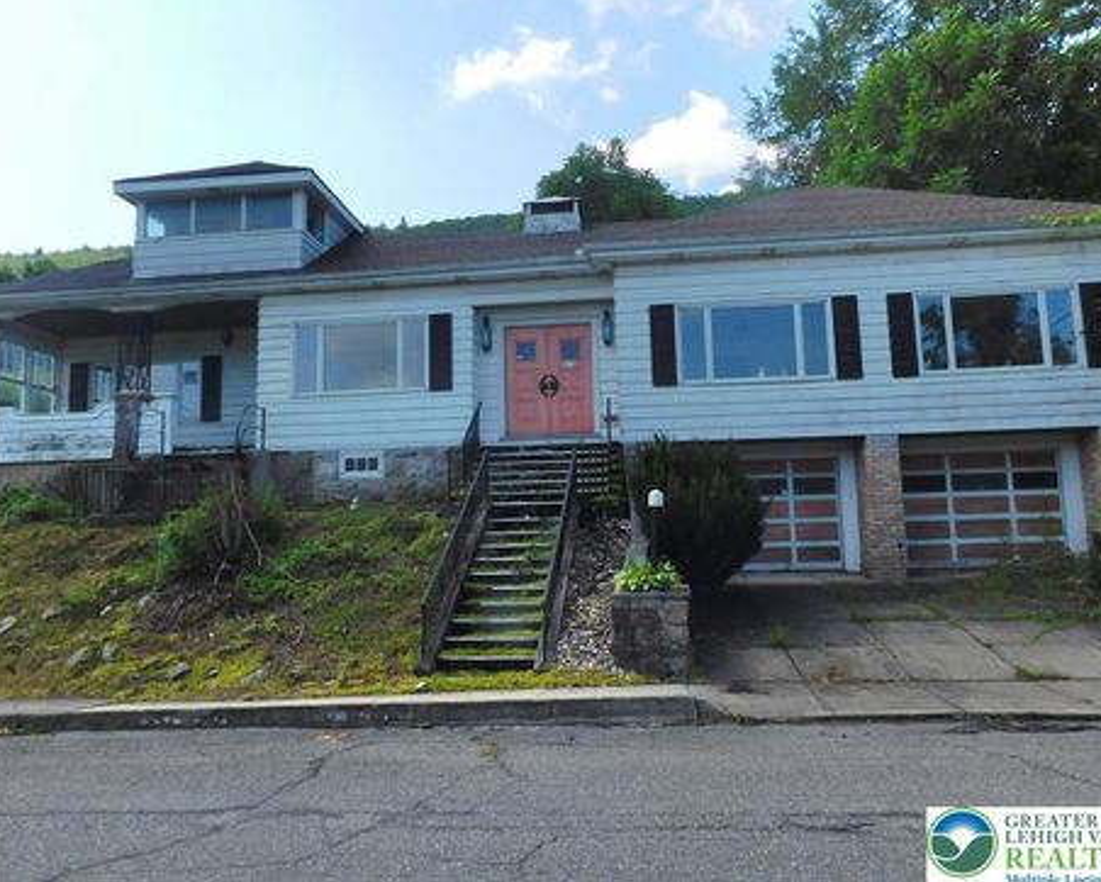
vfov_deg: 53.2
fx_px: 880
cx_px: 560
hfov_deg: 64.0
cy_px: 430
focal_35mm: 27
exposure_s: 1/400
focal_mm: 4.5
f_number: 6.2
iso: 125
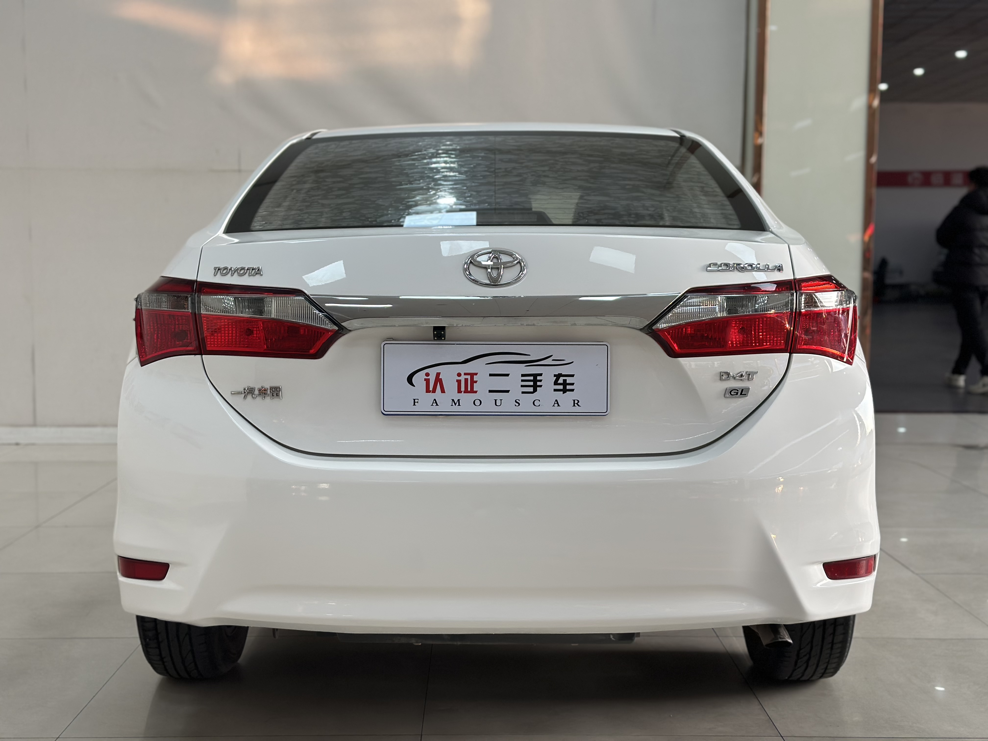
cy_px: 370
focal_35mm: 48
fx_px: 1370
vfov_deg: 30.3
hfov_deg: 39.7
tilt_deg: -5.0
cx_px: 494
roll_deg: -0.7
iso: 64
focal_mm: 6.86
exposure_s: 1/144
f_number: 1.78
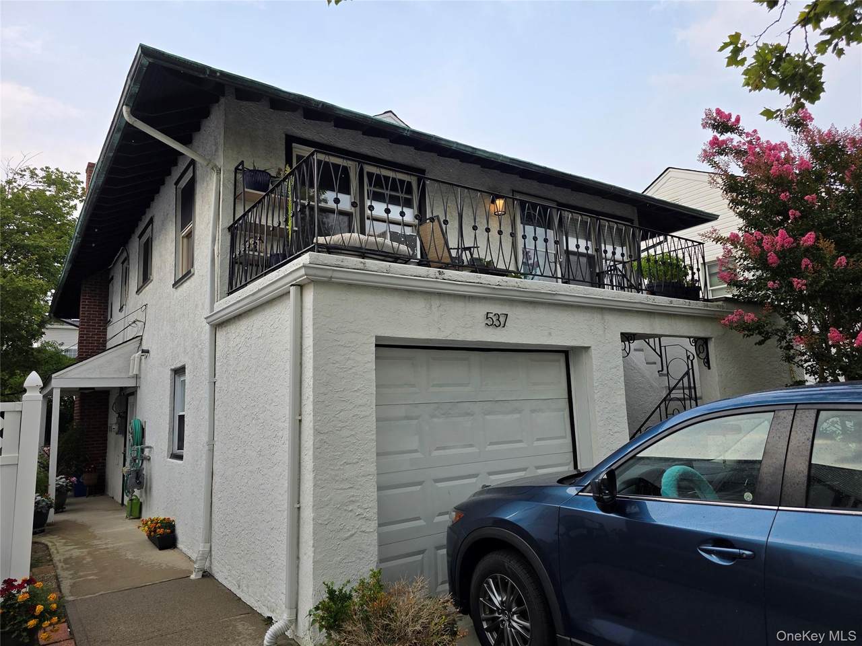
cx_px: 431
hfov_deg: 73.9
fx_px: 573
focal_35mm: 23
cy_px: 323
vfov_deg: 58.9
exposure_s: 1/1746
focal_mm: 6.3
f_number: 1.7
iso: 80
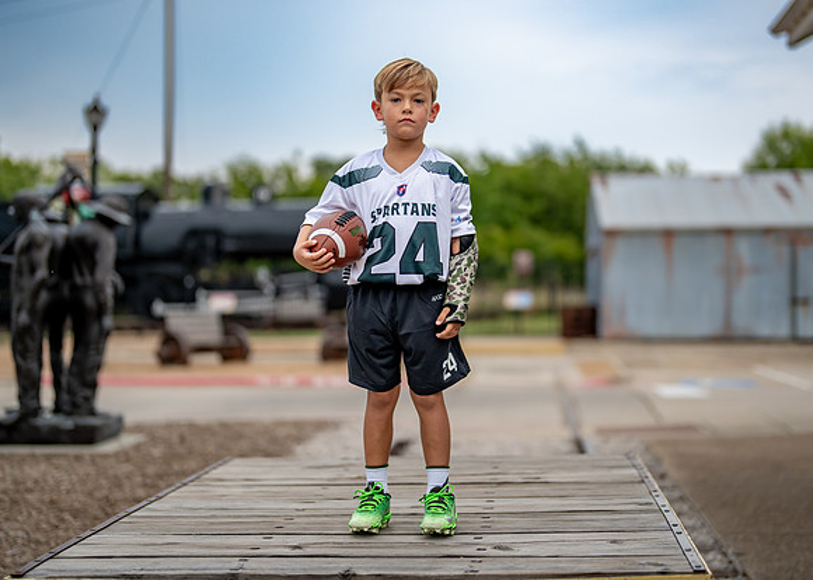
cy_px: 267
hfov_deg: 33.6
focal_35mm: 58
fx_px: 1348
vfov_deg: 24.3
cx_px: 423
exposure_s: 1/2000
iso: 250
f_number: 1.2
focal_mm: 50
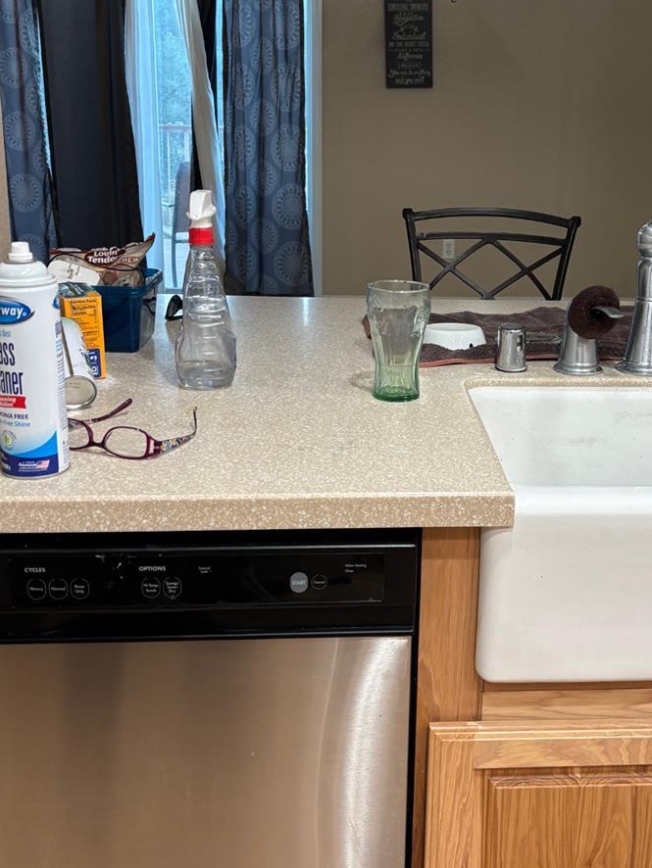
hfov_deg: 32.7
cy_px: 398
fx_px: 1104
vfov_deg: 42.9
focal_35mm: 44
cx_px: 427
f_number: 1.6
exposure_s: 1/60
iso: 160
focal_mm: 5.96
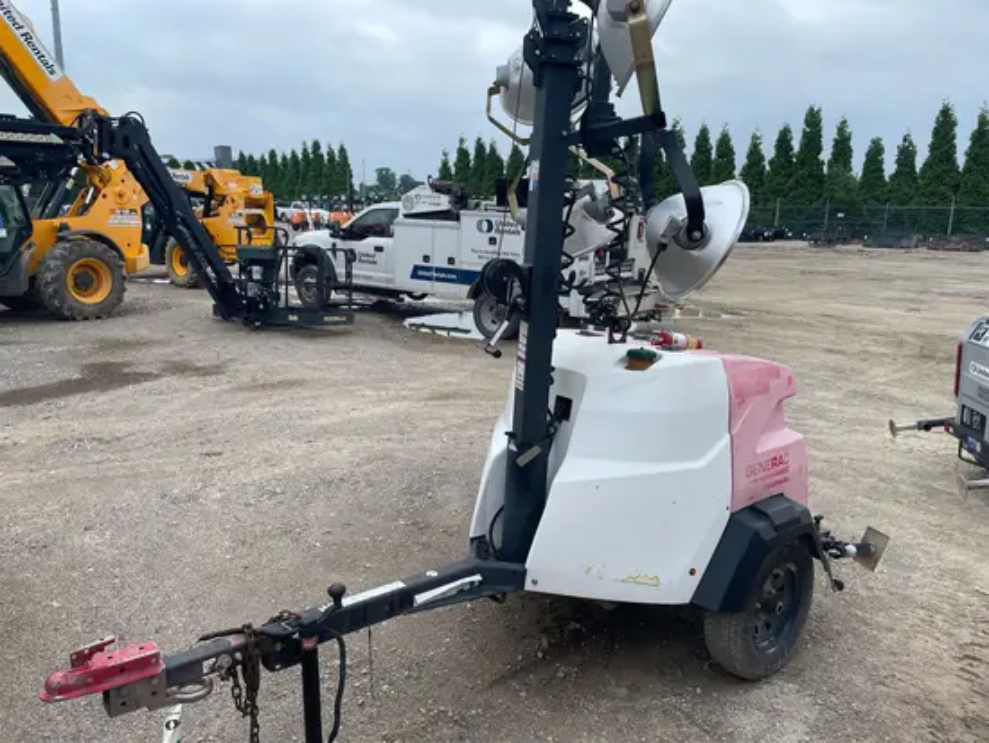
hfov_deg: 67.3
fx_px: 743
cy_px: 372
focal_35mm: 26
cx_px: 494
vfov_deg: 53.1
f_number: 1.6
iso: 32
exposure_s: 1/1195
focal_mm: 4.2
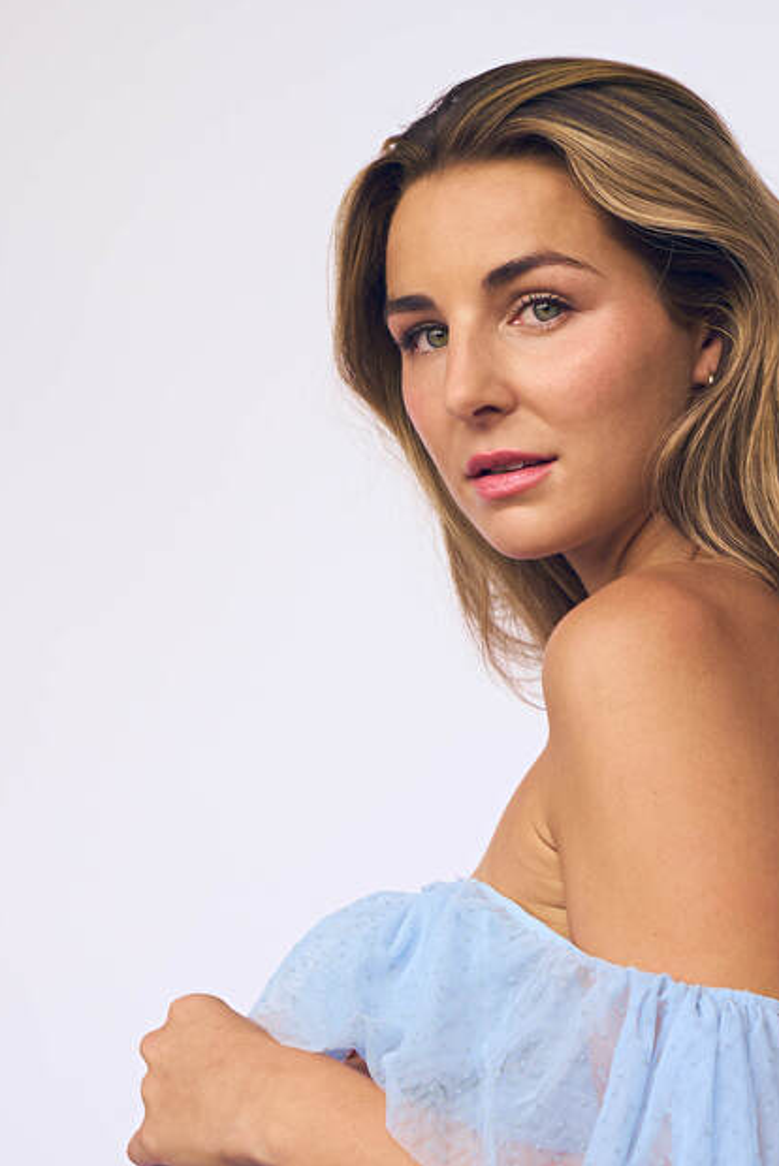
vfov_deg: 18.6
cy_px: 882
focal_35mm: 109
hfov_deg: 12.6
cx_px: 517
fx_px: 3534
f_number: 4.5
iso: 250
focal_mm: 44
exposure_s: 1/160
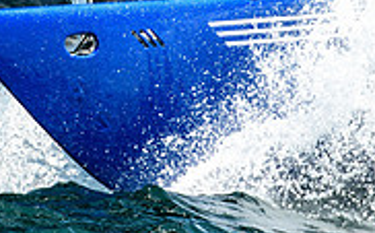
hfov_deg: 1.0
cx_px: 105
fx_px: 21177
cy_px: -133
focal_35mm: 2076
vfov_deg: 0.6
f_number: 5
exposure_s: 1/1000
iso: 400
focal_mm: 400
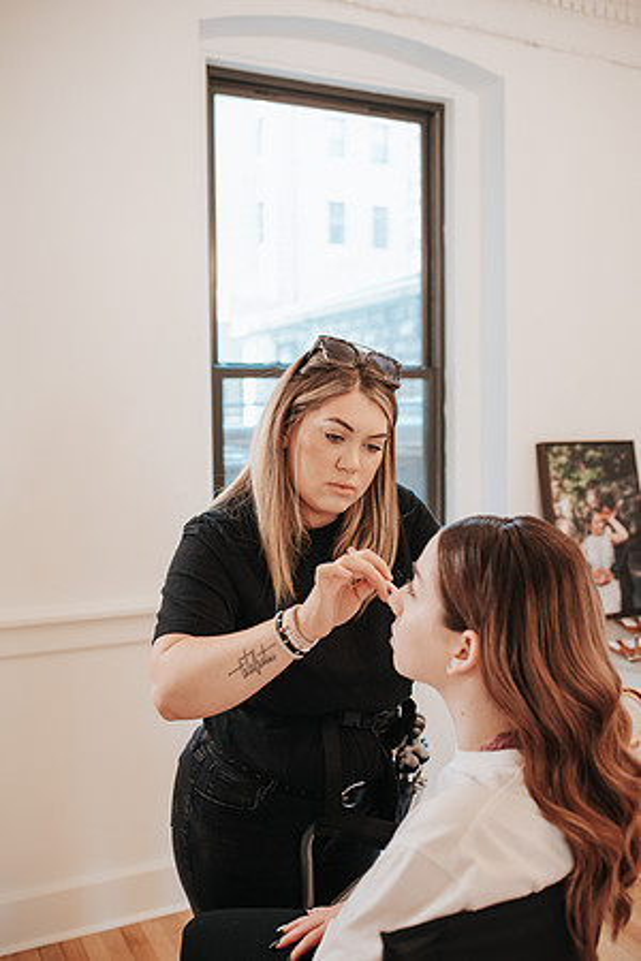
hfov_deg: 37.9
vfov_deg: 54.4
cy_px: 480
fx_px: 935
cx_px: 320
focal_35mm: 35
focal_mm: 35
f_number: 3.2
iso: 1000
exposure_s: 1/250
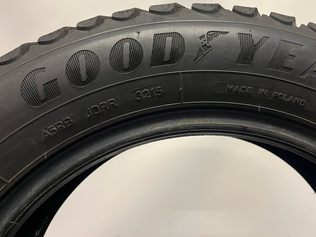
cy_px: 93
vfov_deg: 43.9
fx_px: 292
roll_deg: -1.1
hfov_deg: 56.4
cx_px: 190
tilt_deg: +8.1
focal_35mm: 32
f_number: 1.6
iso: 125
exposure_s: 1/50
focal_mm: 5.1
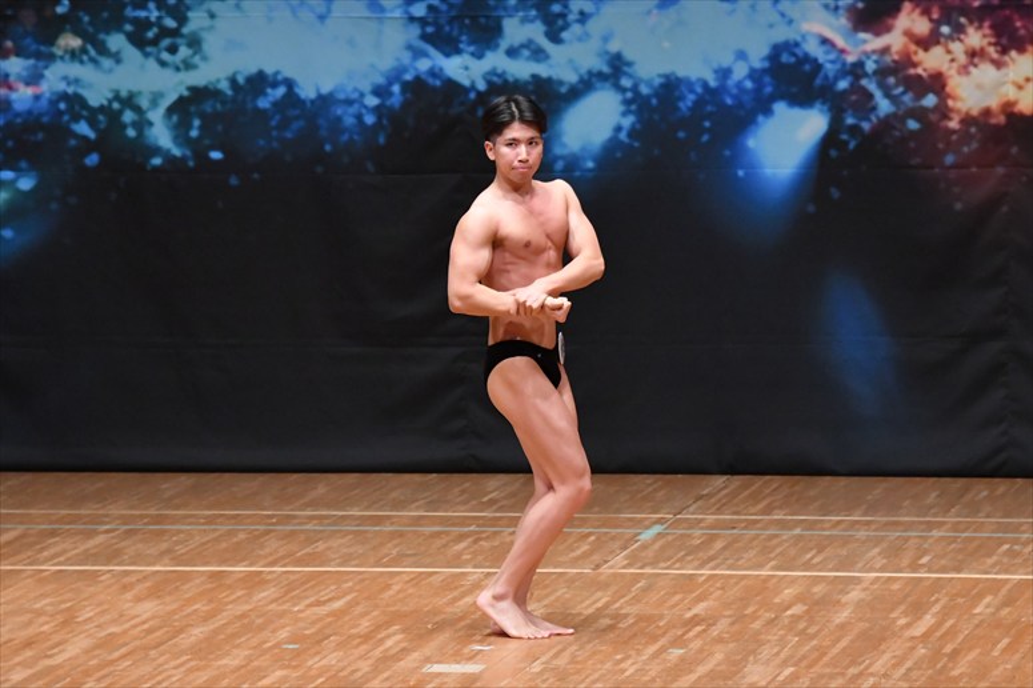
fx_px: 7744
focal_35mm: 270
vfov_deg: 5.1
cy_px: 344
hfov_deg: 7.6
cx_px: 516
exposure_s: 1/400
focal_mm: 180
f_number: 5.6
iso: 6400
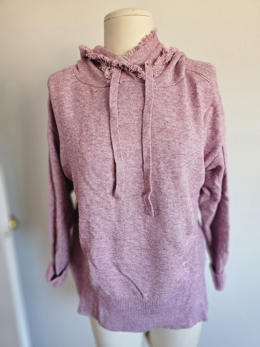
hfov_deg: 58.9
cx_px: 130
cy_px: 174
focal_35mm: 23
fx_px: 230
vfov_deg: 73.9
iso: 320
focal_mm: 6.3
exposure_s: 1/120
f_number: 1.7
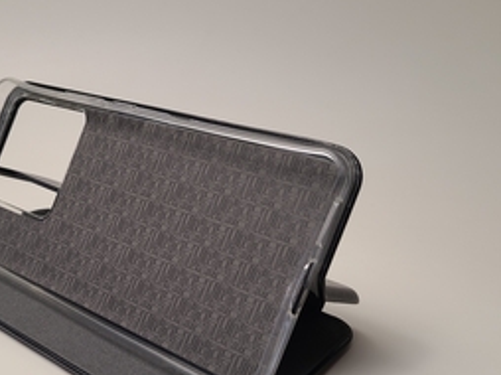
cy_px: 270
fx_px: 593
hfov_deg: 44.8
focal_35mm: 41
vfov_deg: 34.5
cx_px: 150
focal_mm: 5.4
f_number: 1.8
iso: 80
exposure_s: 1/100
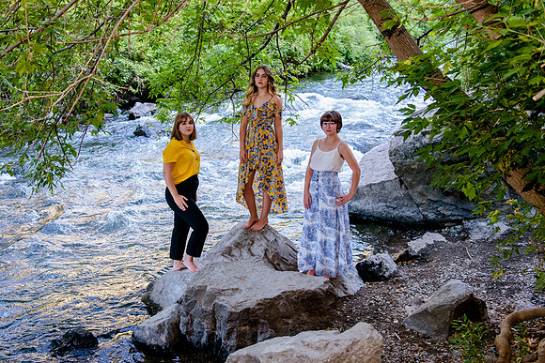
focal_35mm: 43
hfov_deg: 44.8
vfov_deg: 30.9
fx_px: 658
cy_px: 155
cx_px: 221
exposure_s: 1/160
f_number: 4
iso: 1600
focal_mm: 36
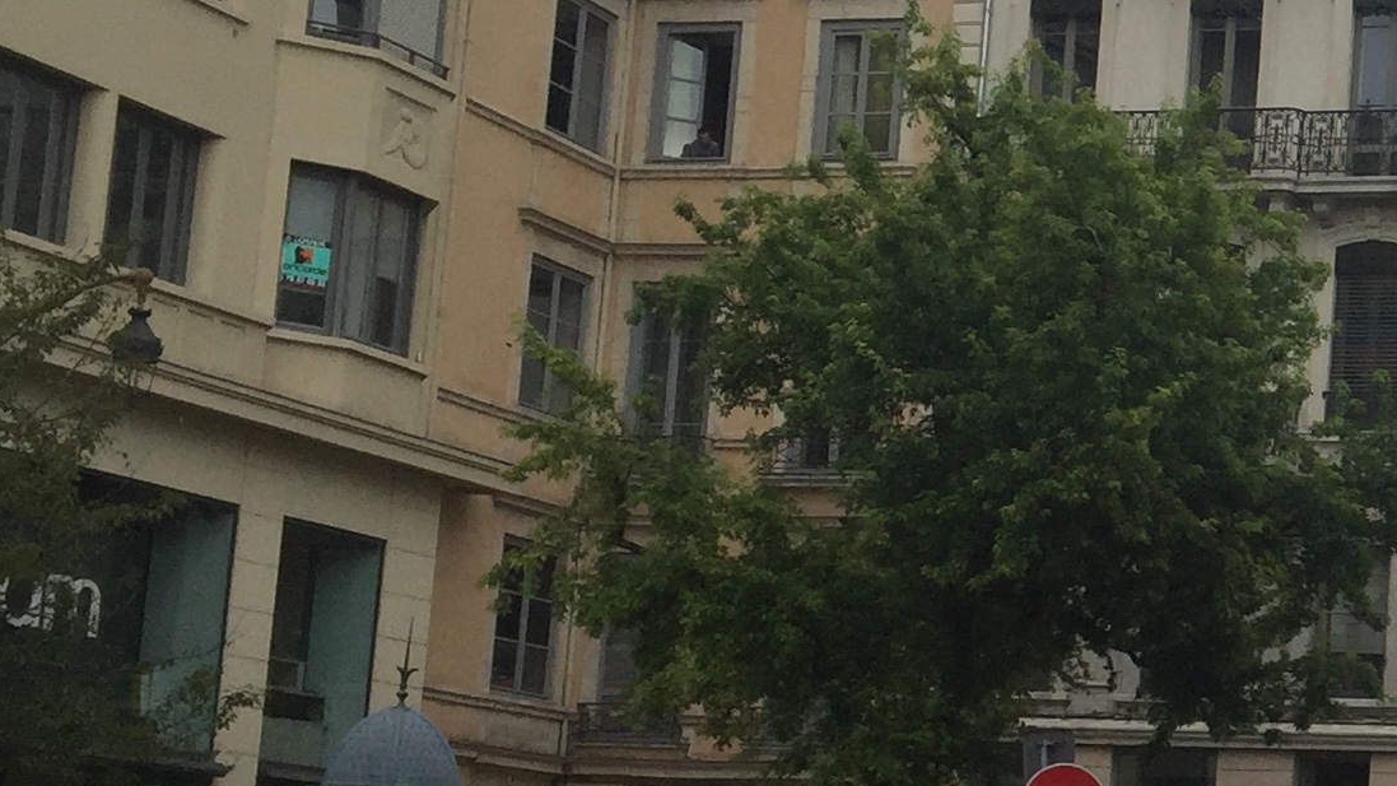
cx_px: 1877
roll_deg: -4.6
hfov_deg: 20.5
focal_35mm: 94
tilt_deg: +7.1
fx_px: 3482
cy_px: 601
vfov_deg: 12.8
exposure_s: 1/1522
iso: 32
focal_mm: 4.15
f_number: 2.2
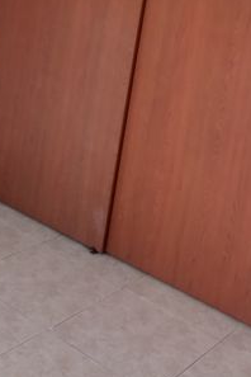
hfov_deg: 21.6
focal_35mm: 63
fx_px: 659
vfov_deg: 29.8
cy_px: 4
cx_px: 115
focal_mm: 3.79
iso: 136
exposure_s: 1/60
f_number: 2.2
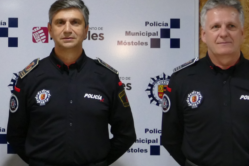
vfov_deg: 9.2
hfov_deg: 13.4
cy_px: 87
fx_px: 1031
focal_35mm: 149
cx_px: -61
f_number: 3.2
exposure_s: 1/80
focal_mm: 16.24
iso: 1250
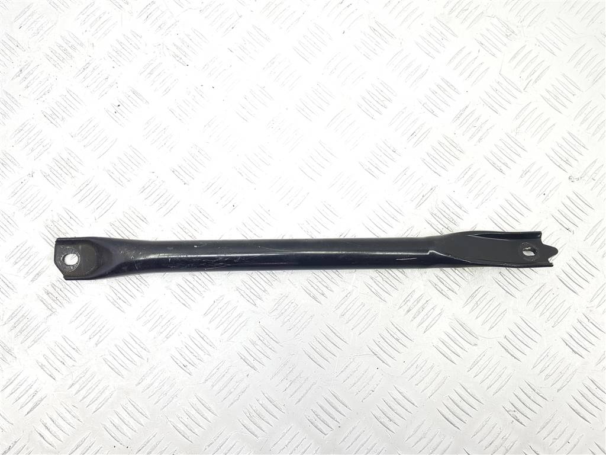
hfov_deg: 67.3
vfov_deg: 53.1
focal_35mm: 26
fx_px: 455
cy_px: 228
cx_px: 303
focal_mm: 4.2
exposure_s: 1/50
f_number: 1.7
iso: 80
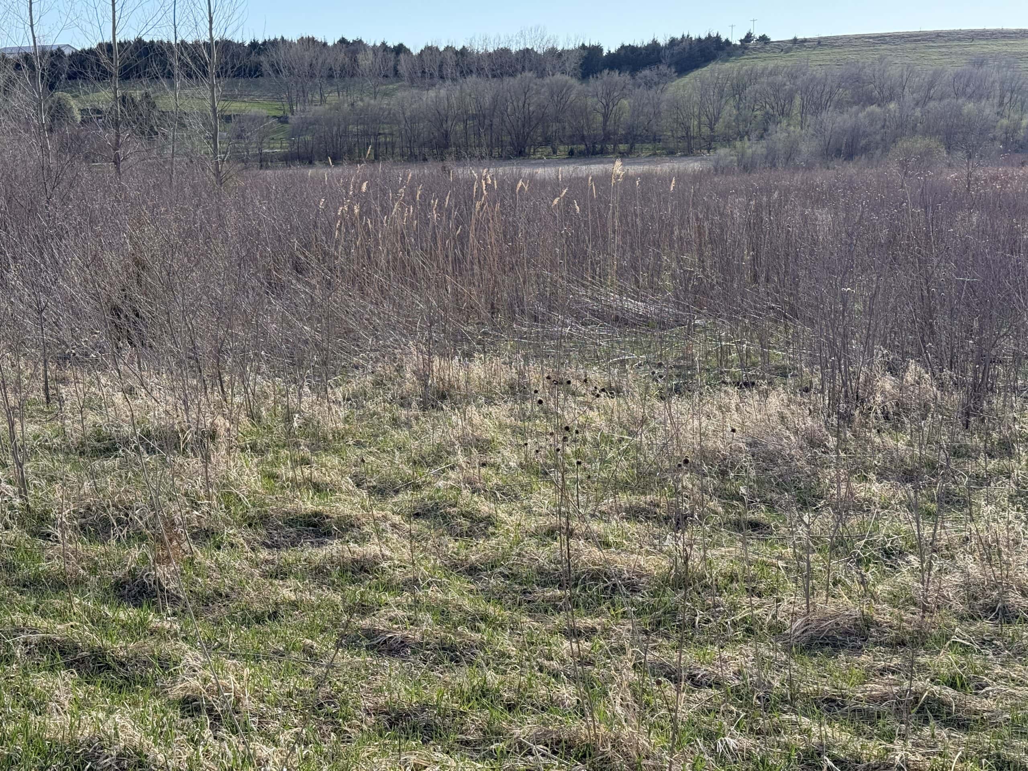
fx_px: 1425
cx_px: 514
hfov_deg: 39.7
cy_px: 386
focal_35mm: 48
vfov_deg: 30.3
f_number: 1.78
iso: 100
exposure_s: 1/3534
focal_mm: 6.76
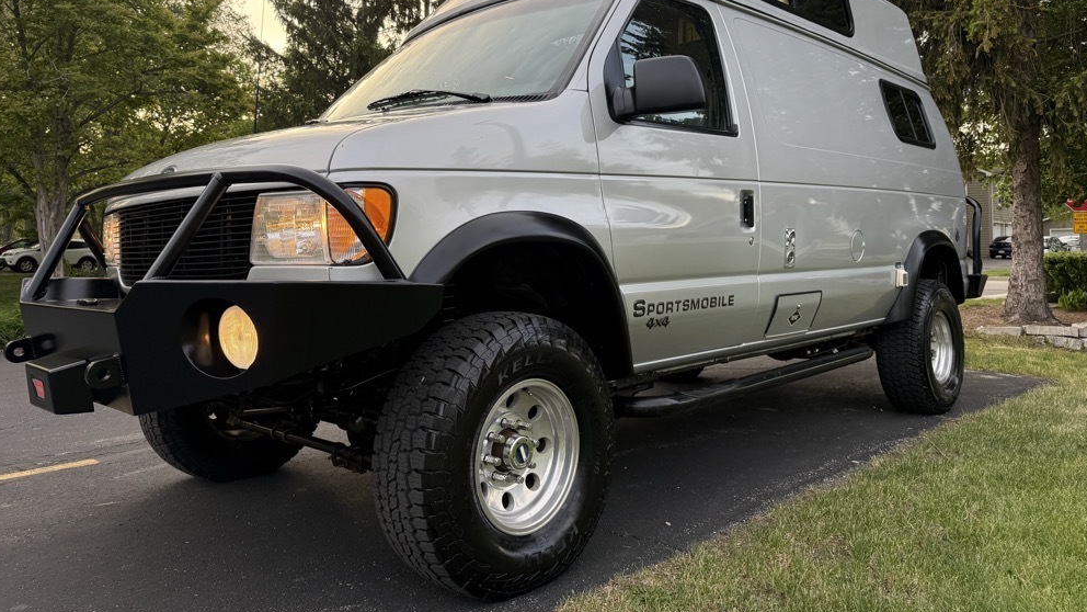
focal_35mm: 27
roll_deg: -0.3
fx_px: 778
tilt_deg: +2.6
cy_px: 212
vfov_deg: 42.4
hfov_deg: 69.9
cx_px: 533
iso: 100
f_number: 1.78
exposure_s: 1/237
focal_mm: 6.76
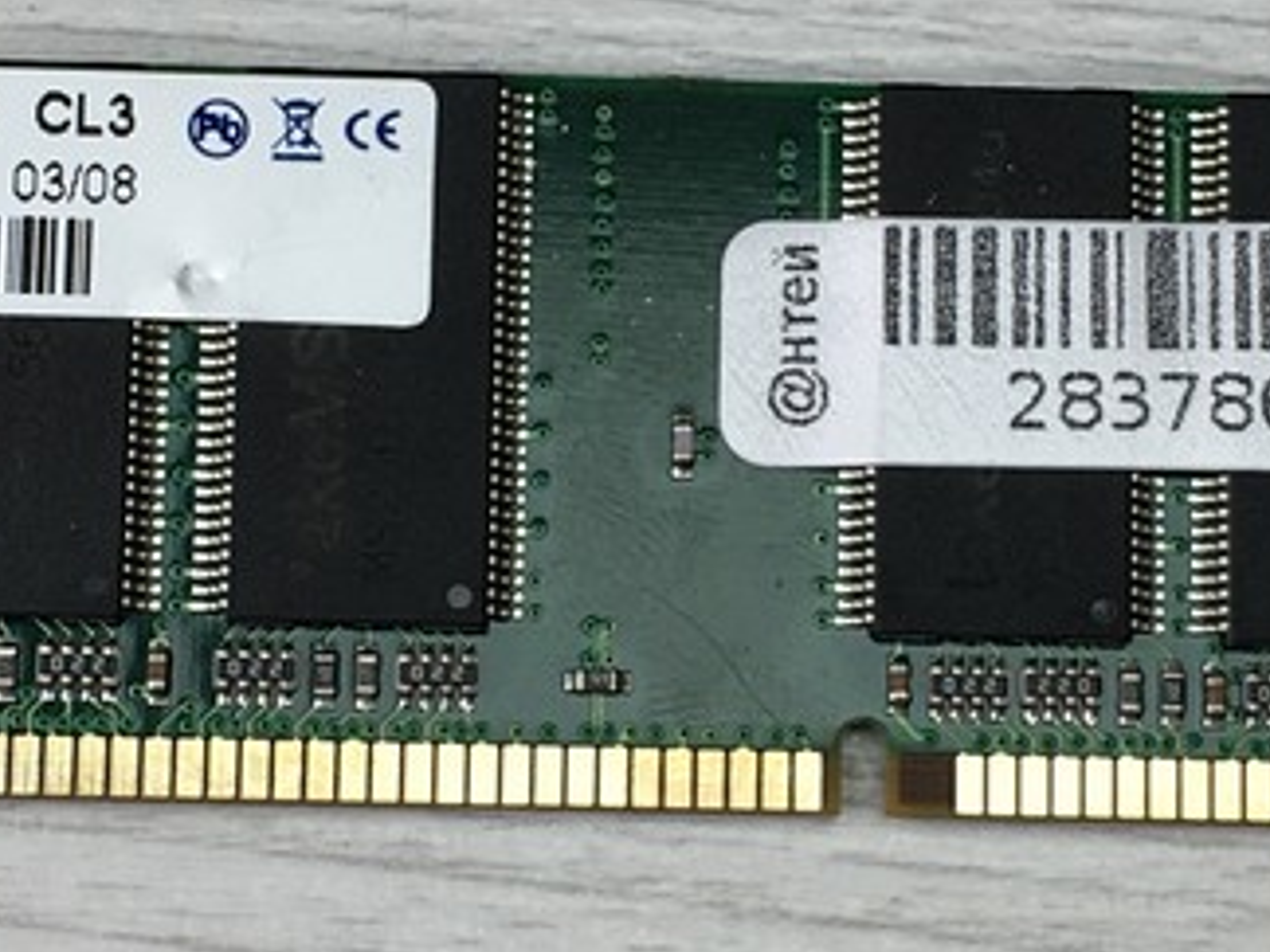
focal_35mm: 129
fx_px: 4733
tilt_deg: -79.2
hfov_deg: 15.3
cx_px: 635
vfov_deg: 11.5
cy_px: 411
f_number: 2.2
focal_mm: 4.15
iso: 25
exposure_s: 1/100
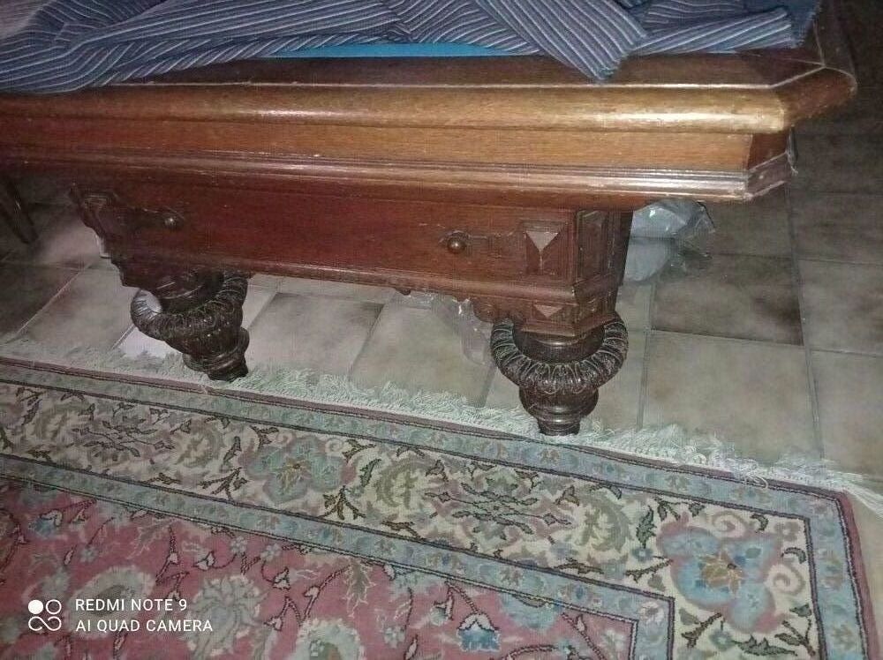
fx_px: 714
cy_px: 330
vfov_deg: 49.7
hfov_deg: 63.5
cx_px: 442
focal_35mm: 28
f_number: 1.79
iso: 2283
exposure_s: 1/14.3
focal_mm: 4.74
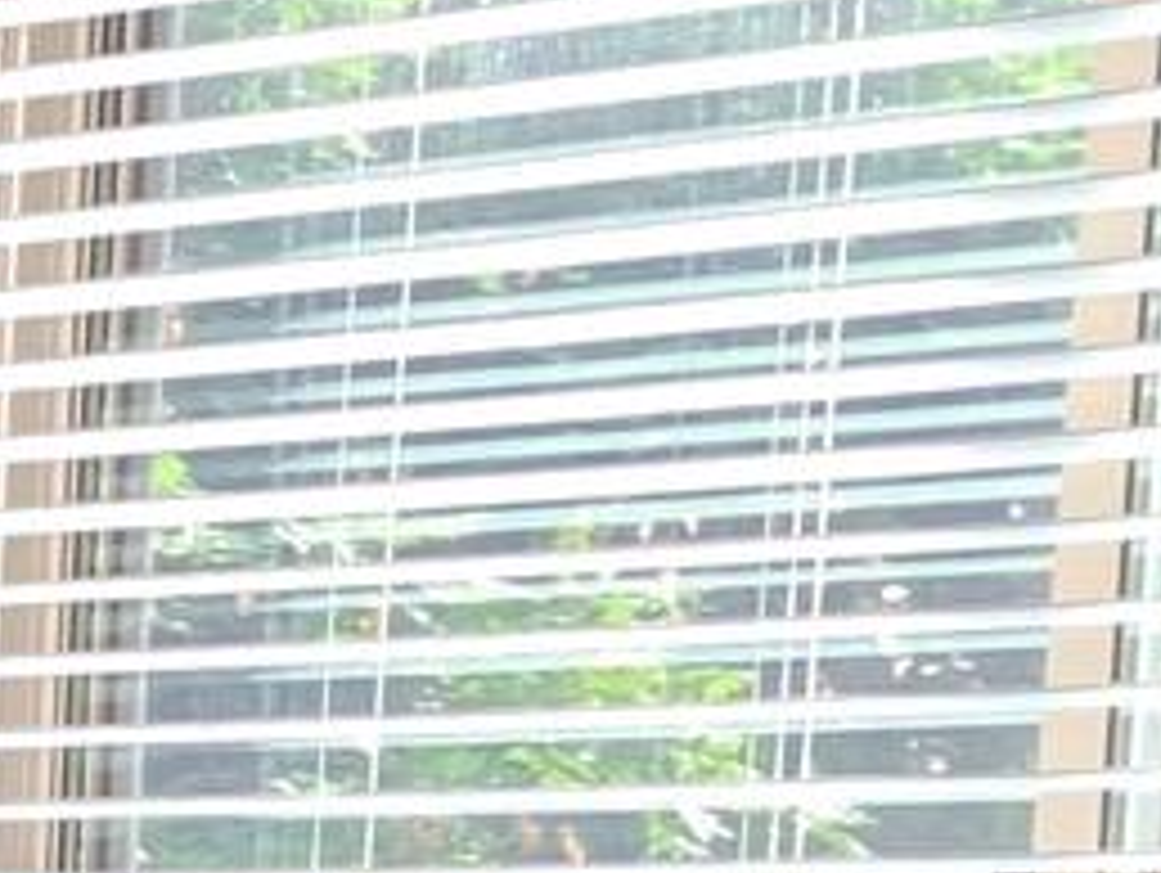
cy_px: 2164
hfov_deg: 7.6
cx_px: -3006
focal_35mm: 206
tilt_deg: -8.5
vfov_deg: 6.8
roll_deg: +0.4
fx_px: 6916
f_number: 1.8
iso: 25
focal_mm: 4.25
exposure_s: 1/196
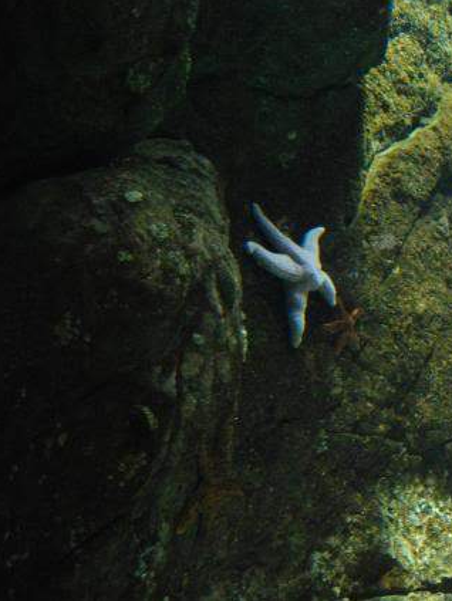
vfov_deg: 39.6
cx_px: 448
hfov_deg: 28.5
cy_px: 300
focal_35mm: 48
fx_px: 834
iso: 1600
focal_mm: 22
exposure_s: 1/60
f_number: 3.8
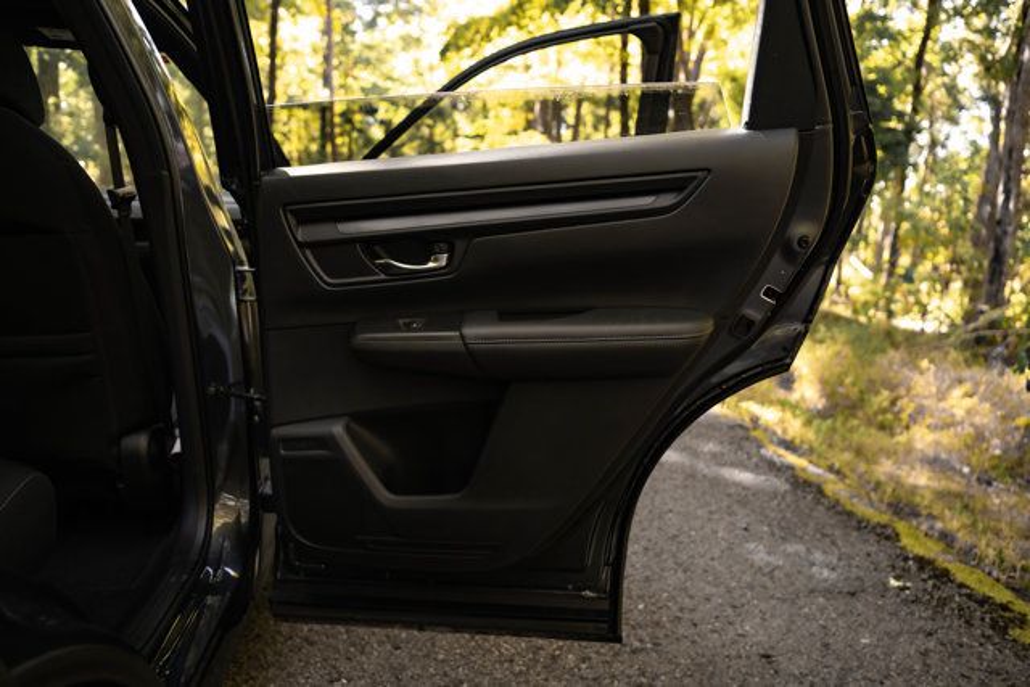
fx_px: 687
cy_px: 344
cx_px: 515
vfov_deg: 53.2
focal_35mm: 24
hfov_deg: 73.7
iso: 1250
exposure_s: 1/640
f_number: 2.8
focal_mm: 24
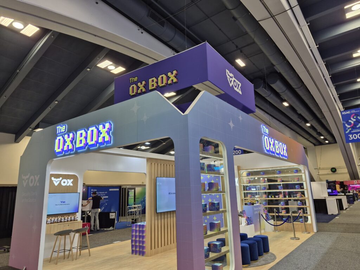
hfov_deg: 73.9
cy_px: 135
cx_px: 180
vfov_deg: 58.9
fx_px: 239
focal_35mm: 23
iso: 100
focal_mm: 5.4
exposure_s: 1/120
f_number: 1.8
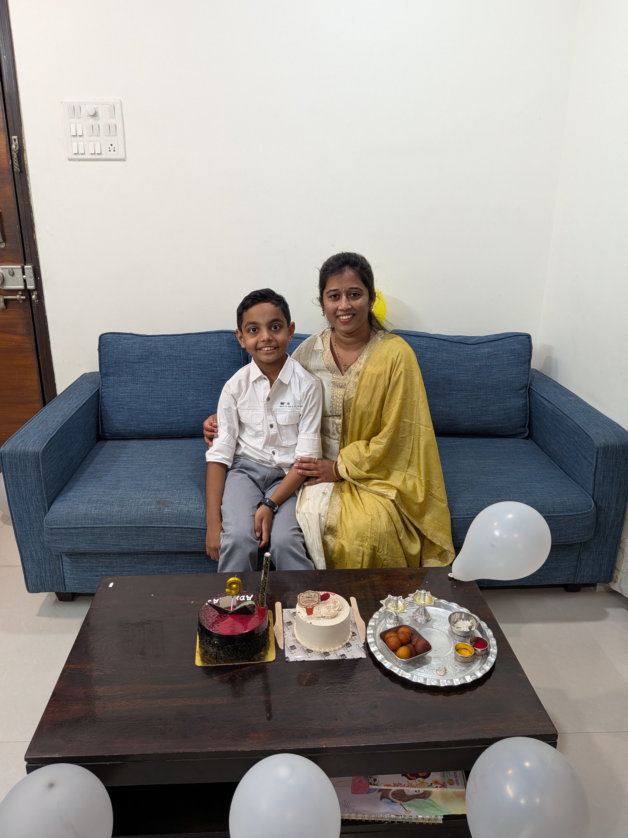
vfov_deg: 71.6
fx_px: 581
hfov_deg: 56.8
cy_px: 419
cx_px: 314
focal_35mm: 24
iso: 171
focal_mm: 4.53
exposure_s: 1/50
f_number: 1.7
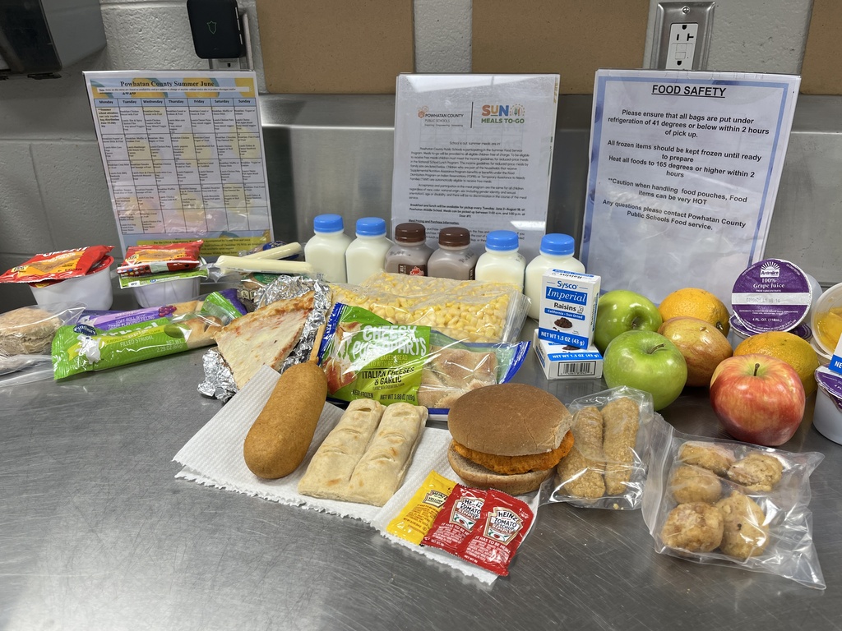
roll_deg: +0.7
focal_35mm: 26
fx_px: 632
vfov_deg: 53.1
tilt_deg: -24.4
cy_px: 316
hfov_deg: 67.3
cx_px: 421
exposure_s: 1/120
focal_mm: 5.1
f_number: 1.6
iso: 64
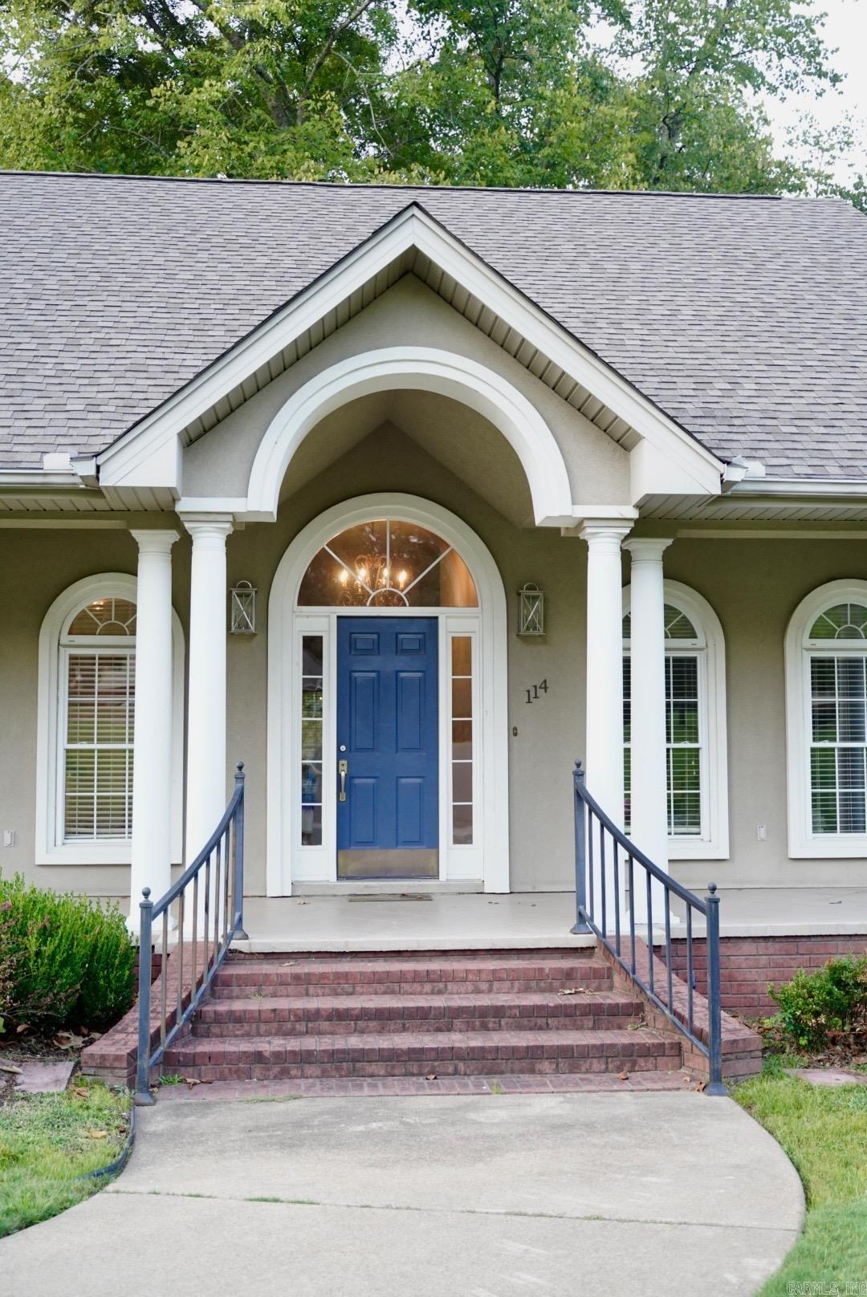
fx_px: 1406
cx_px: 434
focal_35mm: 39
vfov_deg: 49.5
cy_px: 648
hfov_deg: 34.3
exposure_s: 1/500
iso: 2000
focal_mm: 39
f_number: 2.8
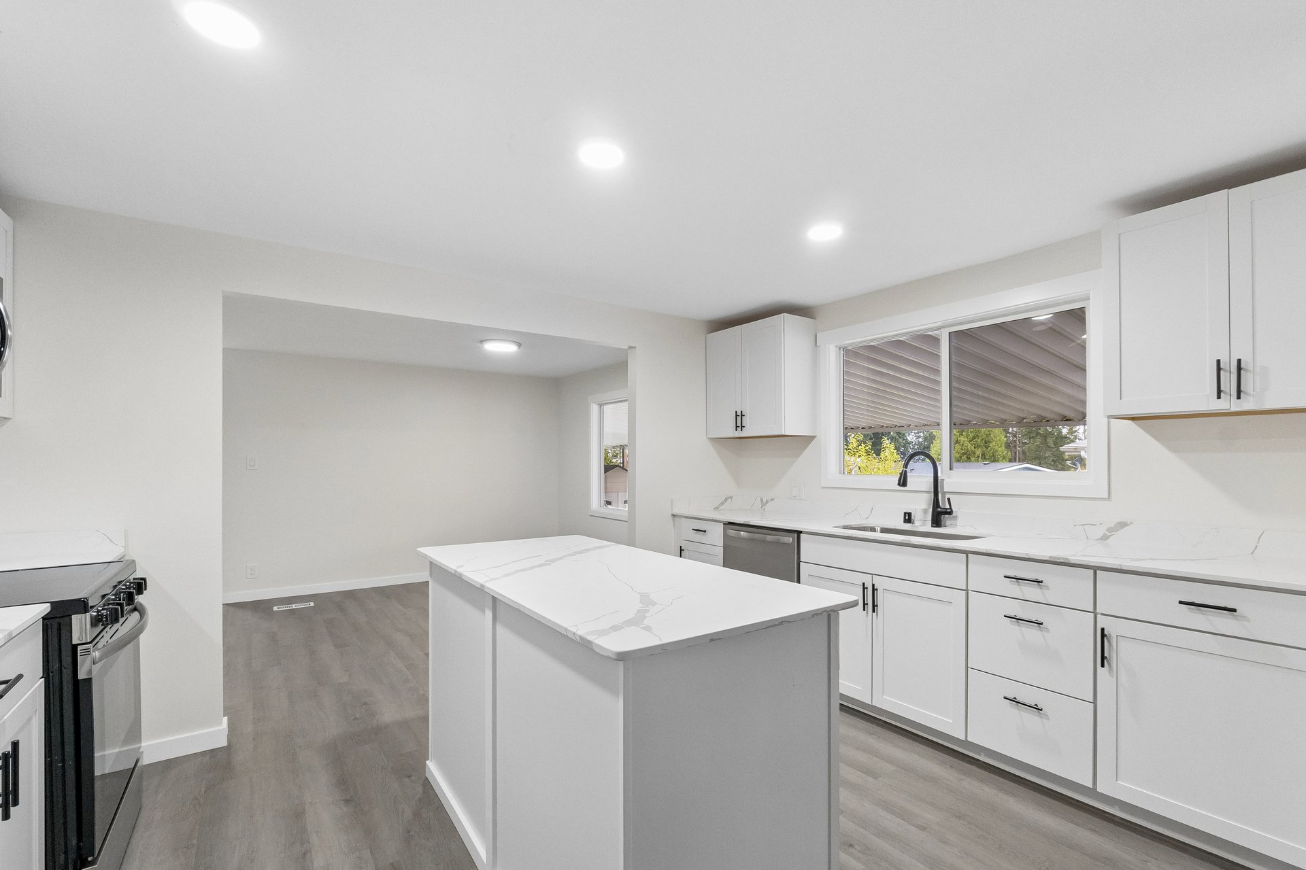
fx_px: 580
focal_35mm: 16
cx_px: 679
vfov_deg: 73.7
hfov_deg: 96.7
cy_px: 460
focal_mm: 10
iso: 1000
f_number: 8
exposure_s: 1/30
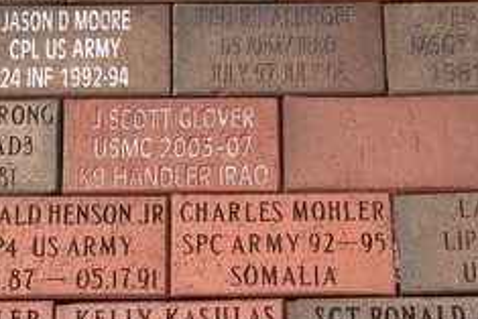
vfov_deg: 13.7
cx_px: 226
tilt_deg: -68.9
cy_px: 307
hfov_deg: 20.6
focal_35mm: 99
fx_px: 1315
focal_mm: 4
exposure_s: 1/1548
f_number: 1.8
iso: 20
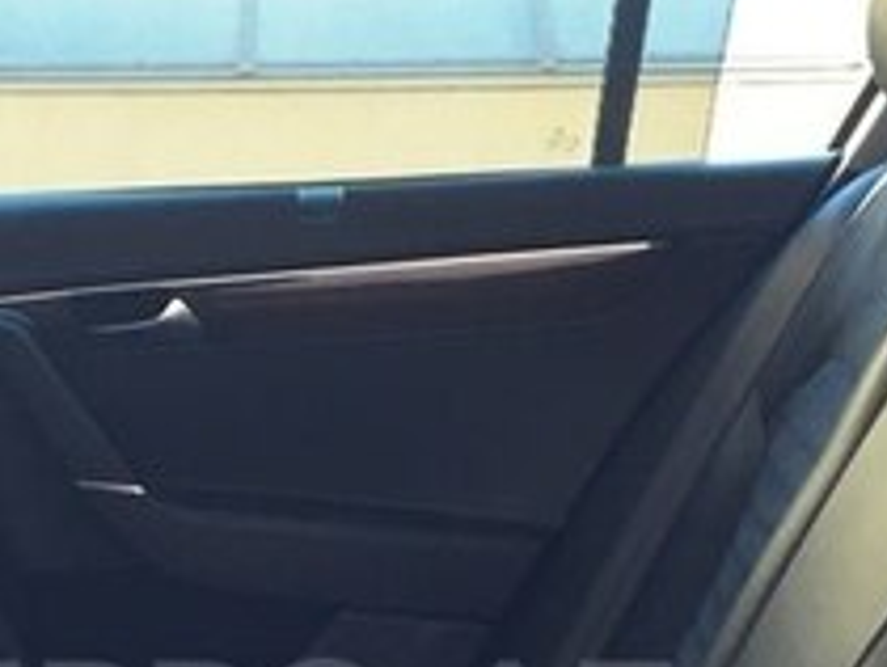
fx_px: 2334
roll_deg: +0.8
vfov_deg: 15.8
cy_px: 724
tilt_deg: -16.4
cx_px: 241
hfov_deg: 21.4
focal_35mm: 91
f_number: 2.2
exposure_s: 1/33
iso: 80
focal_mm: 4.15
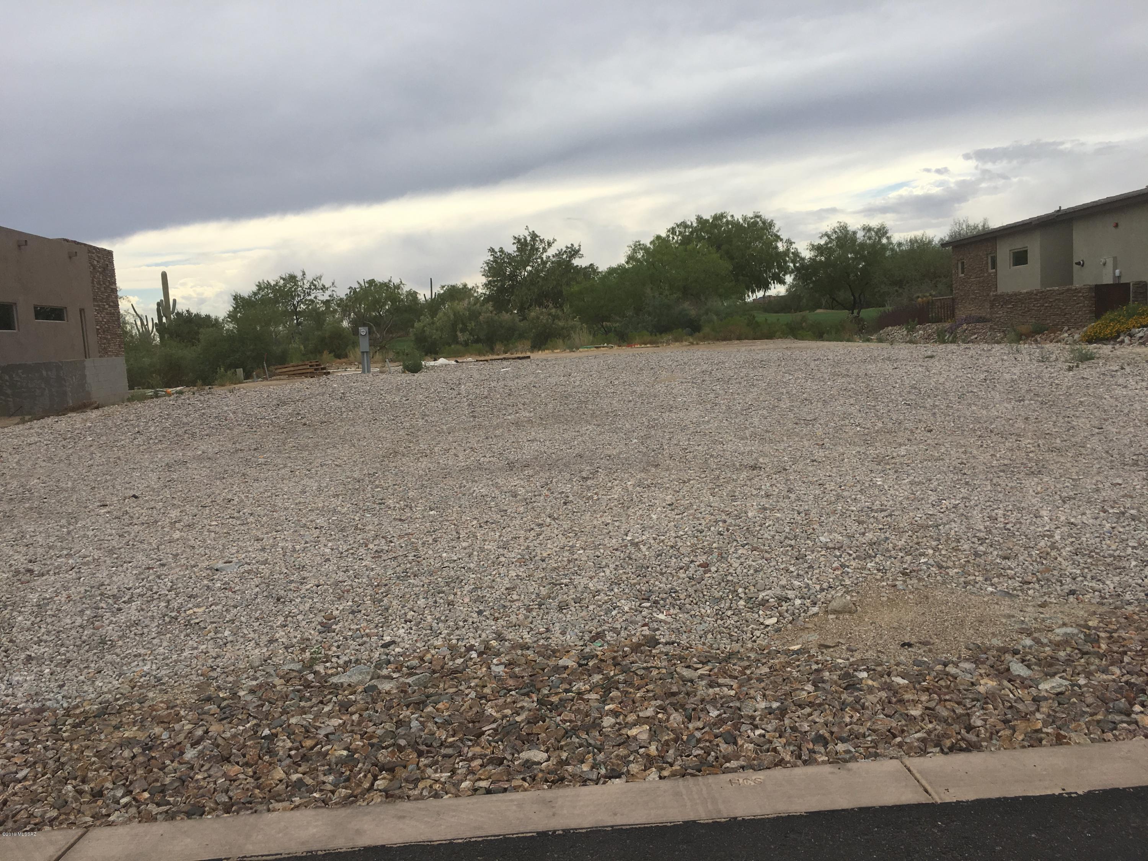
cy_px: 430
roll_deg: +3.7
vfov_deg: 48.2
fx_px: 962
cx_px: 574
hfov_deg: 61.7
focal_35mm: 29
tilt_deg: -5.0
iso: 25
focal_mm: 4.15
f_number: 2.2
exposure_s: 1/1479
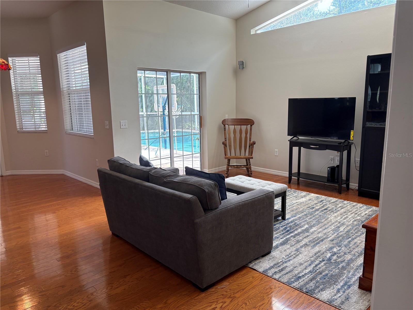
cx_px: 206
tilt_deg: -9.9
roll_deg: +1.3
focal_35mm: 26
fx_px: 310
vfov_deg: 53.1
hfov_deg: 67.3
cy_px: 155
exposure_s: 1/120
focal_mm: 5.96
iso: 100
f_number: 1.6
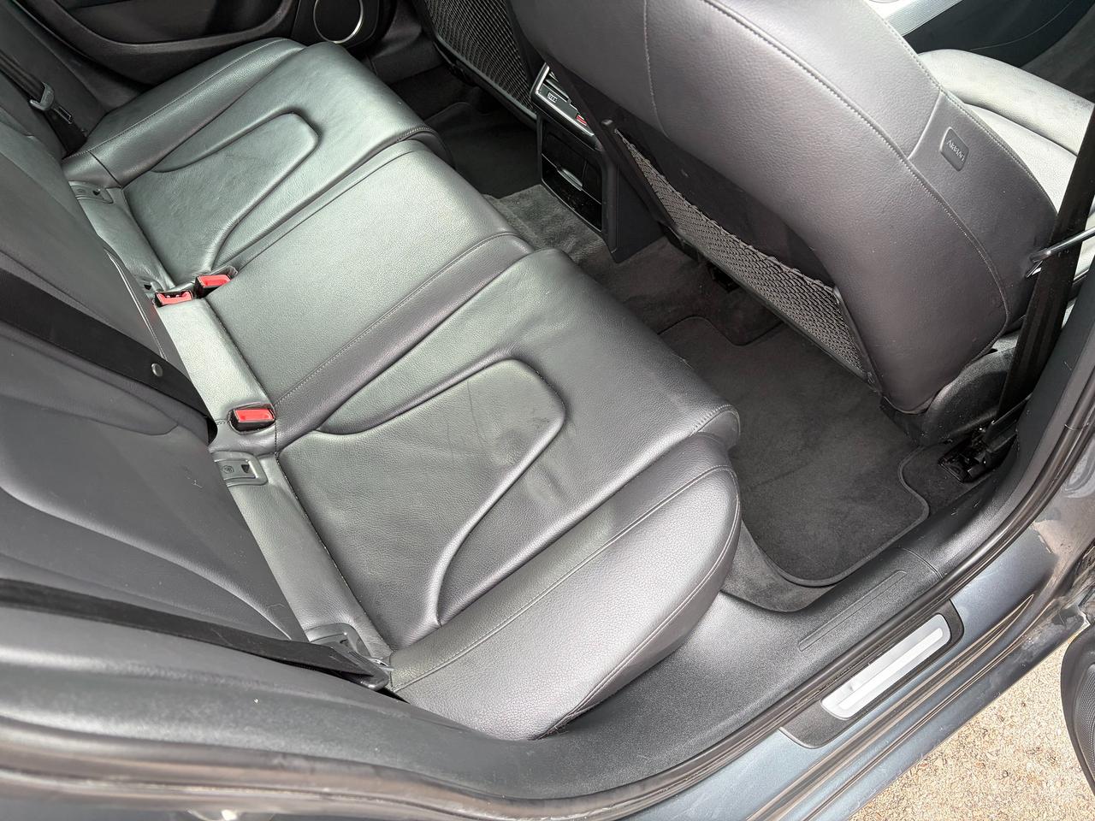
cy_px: 410
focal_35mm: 26
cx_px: 548
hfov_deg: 67.3
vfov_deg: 53.1
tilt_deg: -48.6
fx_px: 822
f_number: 1.6
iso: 80
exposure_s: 1/126
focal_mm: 5.96
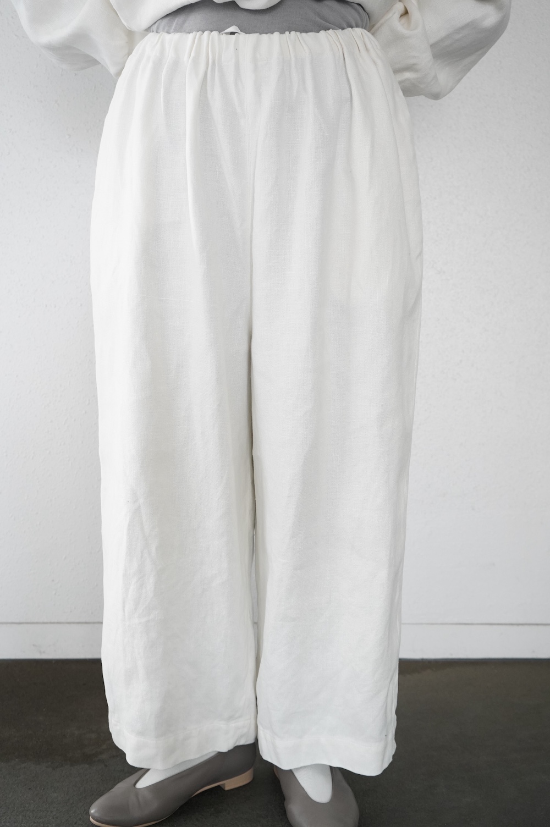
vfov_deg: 50.7
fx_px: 872
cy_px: 414
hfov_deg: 35.0
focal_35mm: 38
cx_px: 275
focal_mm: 38
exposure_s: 1/200
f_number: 5.6
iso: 4000
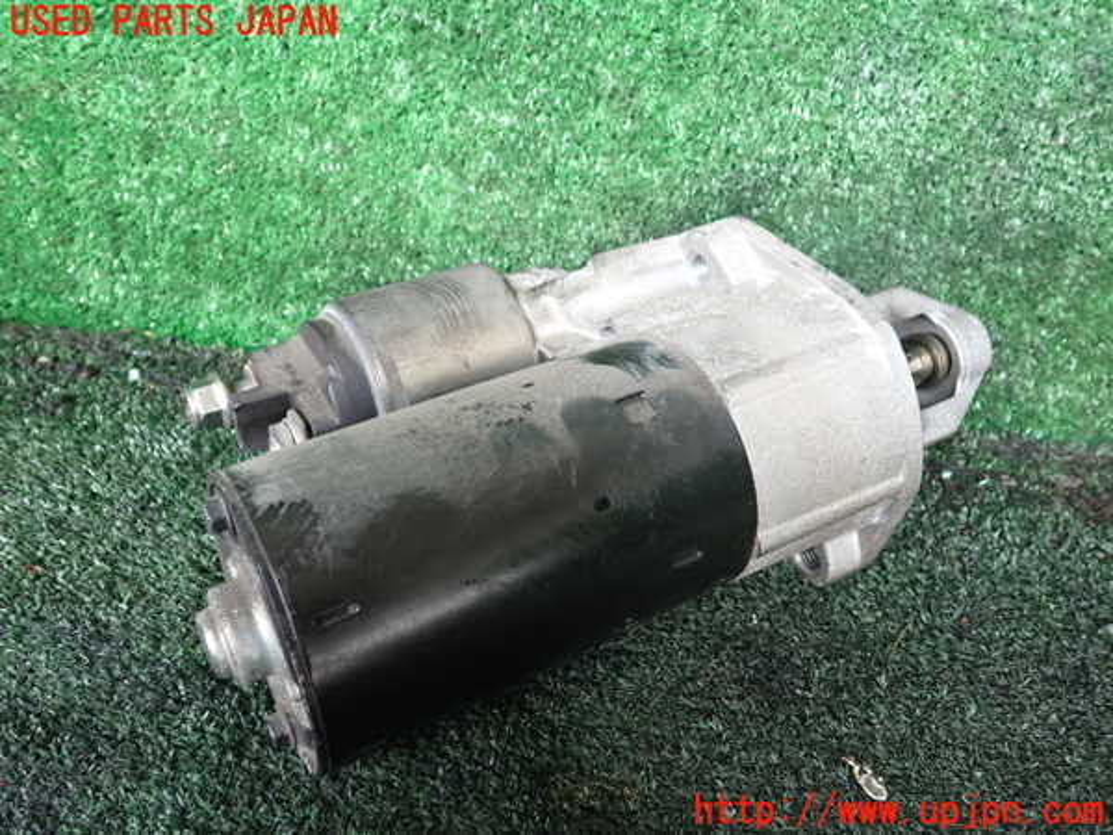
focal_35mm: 30
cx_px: 556
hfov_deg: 60.0
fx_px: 965
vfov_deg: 46.8
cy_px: 418
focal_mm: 5.4
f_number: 2.3
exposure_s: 1/30
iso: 320
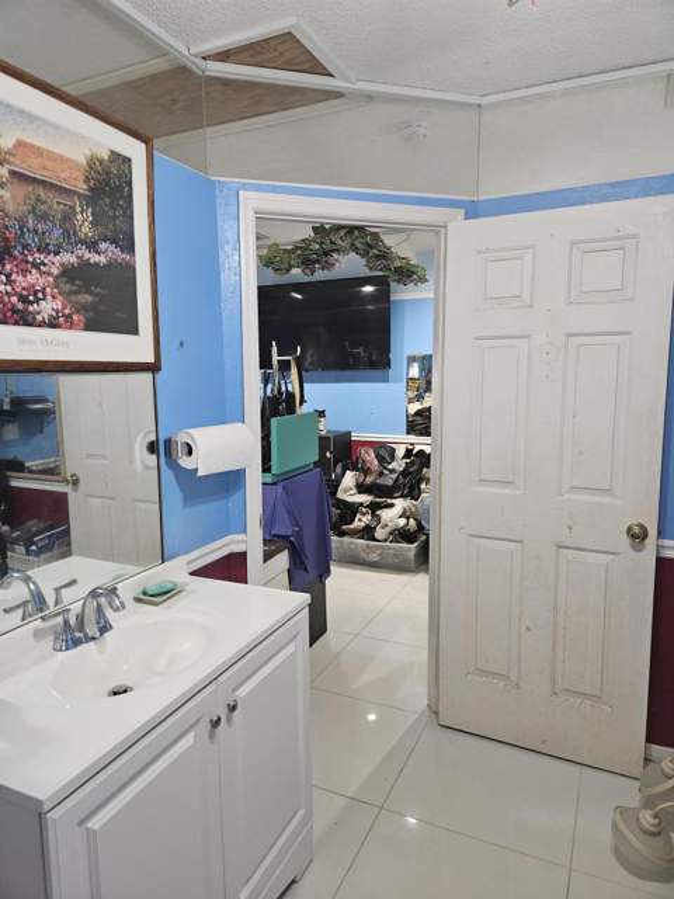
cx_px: 337
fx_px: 597
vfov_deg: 73.9
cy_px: 450
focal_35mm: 23
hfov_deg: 58.9
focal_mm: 5.4
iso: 500
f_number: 1.8
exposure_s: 1/120
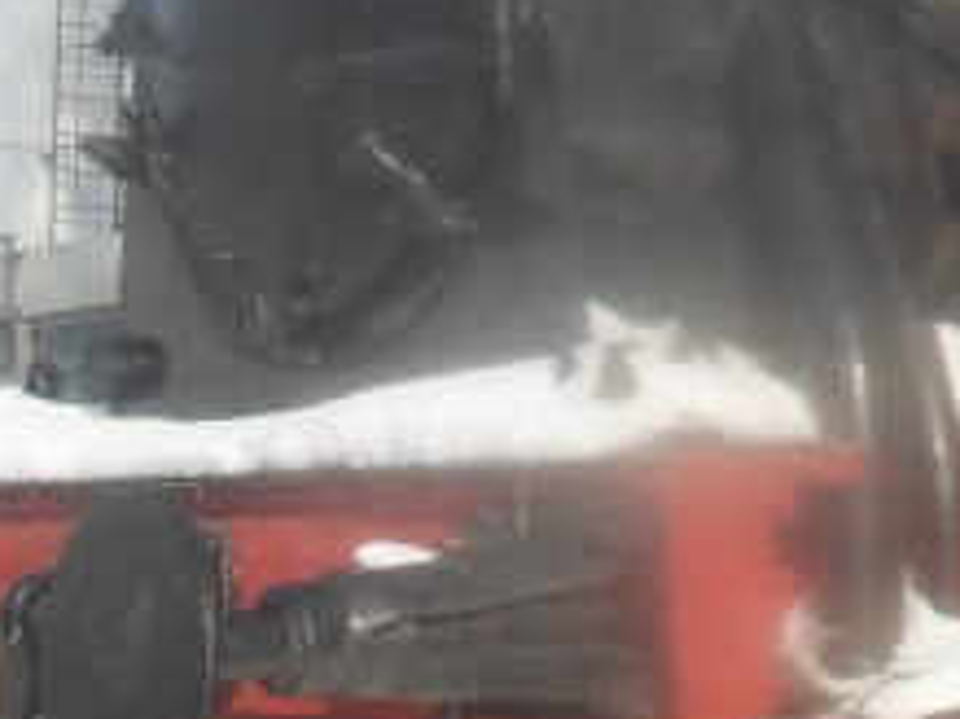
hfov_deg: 14.6
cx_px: 1355
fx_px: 3548
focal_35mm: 128
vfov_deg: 11.4
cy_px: -39
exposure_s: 1/250
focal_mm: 6.3
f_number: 8.4
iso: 100
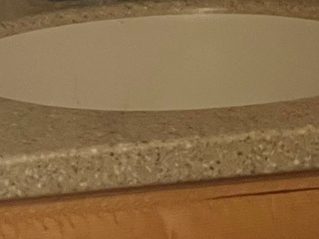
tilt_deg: -7.5
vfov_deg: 4.2
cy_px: -395
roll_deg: -0.2
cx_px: -2
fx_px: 3179
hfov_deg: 5.7
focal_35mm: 345
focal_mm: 7.5
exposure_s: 1/40
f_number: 2.2
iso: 640
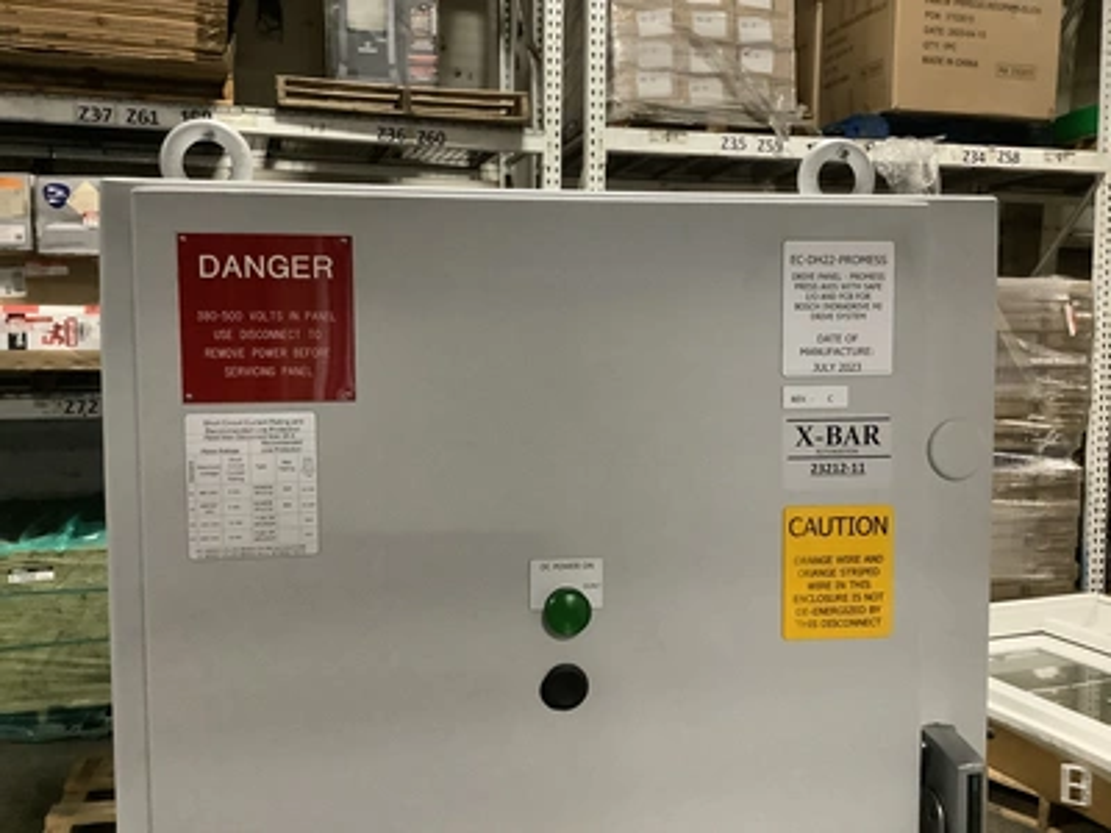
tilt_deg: -5.1
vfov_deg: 45.4
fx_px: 995
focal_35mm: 31
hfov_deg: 58.4
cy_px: 416
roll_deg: -0.6
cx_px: 556
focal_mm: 3.3
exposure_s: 1/40
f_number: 2.4
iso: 400
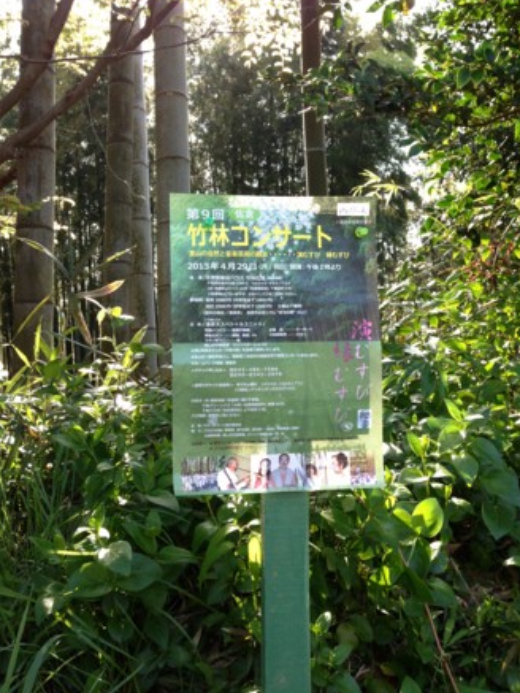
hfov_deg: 41.8
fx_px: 681
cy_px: 339
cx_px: 266
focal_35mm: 34
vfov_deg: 53.9
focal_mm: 4.13
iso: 80
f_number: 2.4
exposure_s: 1/176
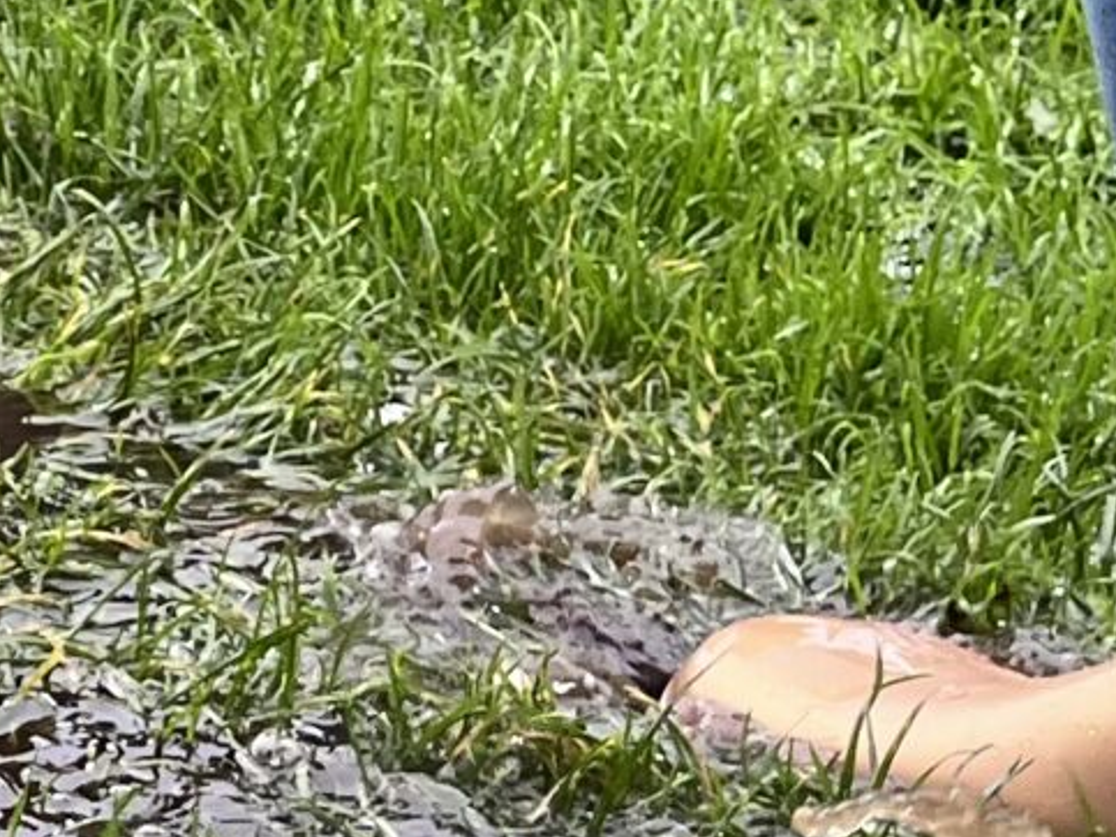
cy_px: 1138
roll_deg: +1.1
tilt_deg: -26.1
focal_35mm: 155
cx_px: -799
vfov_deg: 9.4
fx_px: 4996
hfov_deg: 11.9
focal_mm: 5.1
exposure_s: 1/122
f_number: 1.6
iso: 64
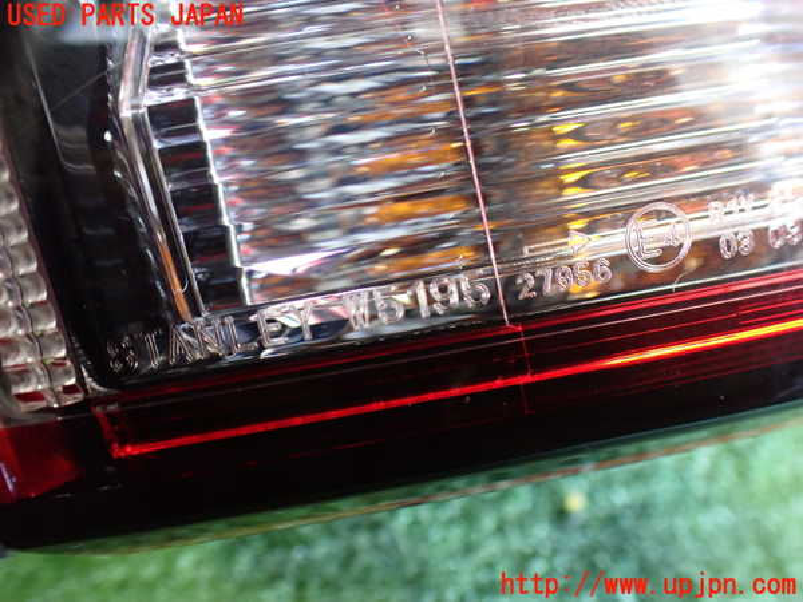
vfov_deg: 46.8
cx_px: 402
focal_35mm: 30
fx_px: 696
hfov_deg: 60.0
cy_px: 301
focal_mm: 5.4
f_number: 2.3
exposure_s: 1/40
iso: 800
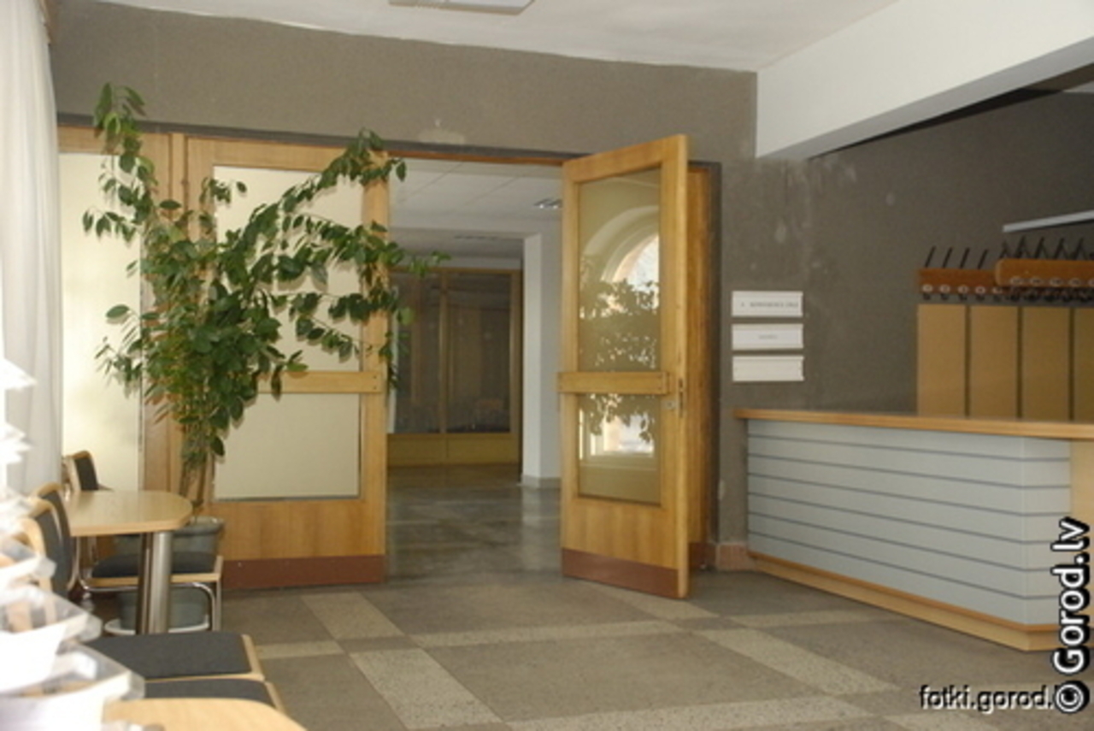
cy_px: 366
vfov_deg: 31.9
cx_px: 547
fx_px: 1277
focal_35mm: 42
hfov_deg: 46.4
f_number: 4
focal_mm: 28
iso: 1000
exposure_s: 1/180
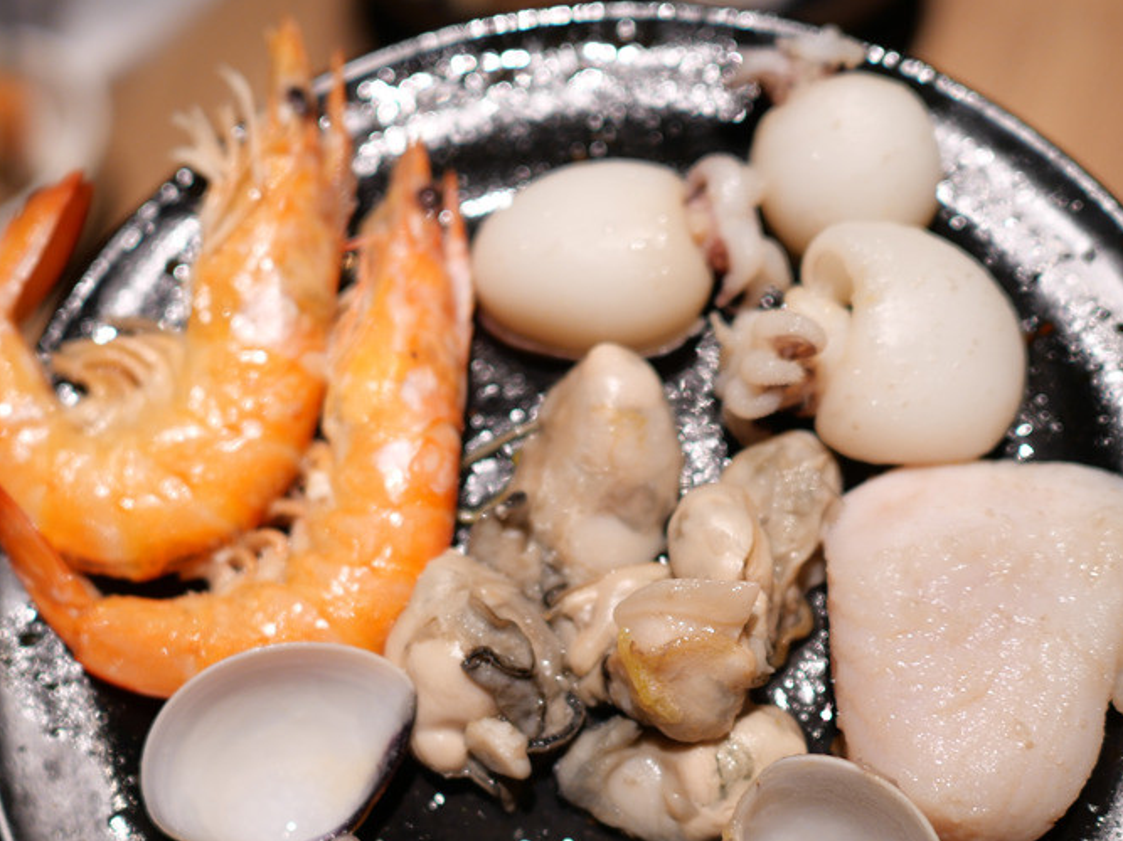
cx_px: 534
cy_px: 572
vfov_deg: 31.9
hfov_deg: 42.1
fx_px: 1460
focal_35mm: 45
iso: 200
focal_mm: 15
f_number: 1.8
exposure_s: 1/125
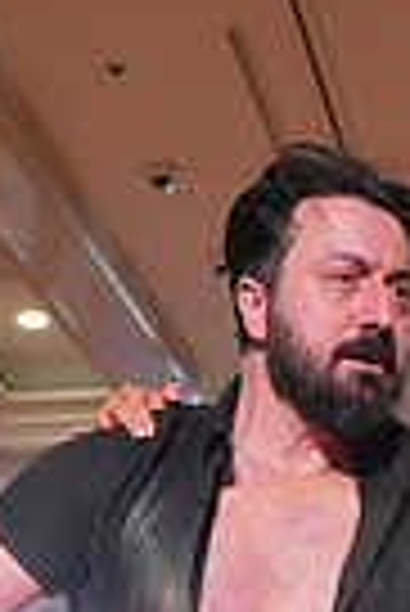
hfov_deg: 10.6
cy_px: 1066
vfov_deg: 14.3
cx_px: 457
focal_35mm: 128
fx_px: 2181
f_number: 4
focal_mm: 30
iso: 2000
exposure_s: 1/500
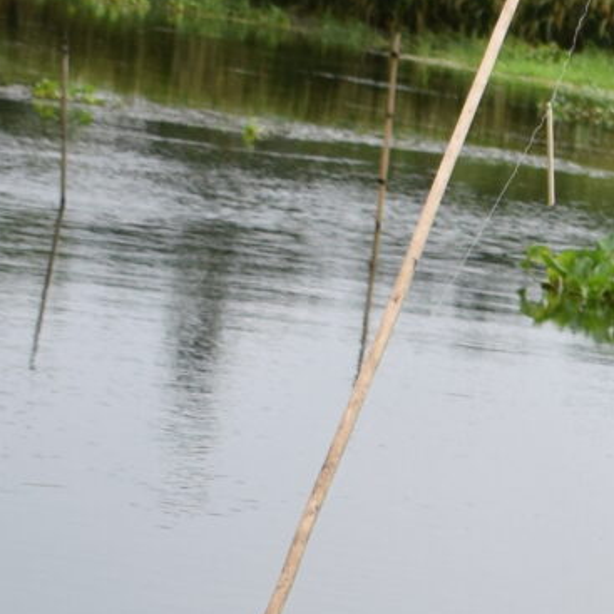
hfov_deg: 7.1
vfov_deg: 7.2
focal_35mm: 240
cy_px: 978
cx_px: 1017
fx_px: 4815
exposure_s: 1/1600
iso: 400
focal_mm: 27
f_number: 5.6
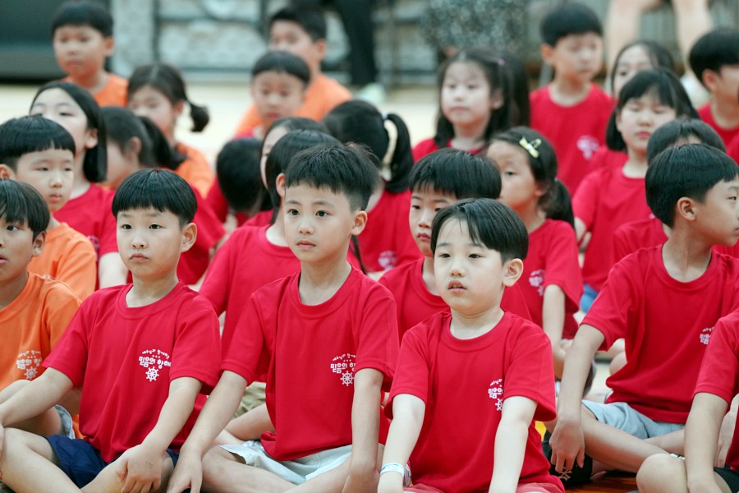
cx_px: 370
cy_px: 246
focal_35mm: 178
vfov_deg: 7.7
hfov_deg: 11.5
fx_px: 3654
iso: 3200
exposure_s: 1/200
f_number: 4
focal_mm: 178
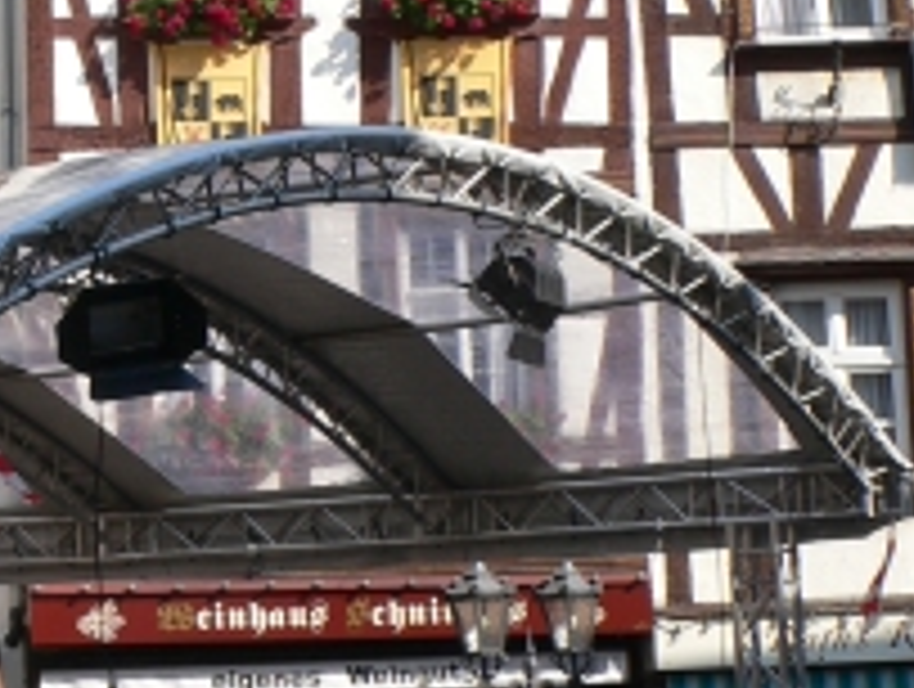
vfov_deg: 12.7
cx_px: 115
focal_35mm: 117
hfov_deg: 16.6
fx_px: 3095
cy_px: 333
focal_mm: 6.3
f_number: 4
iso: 80
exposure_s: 1/400
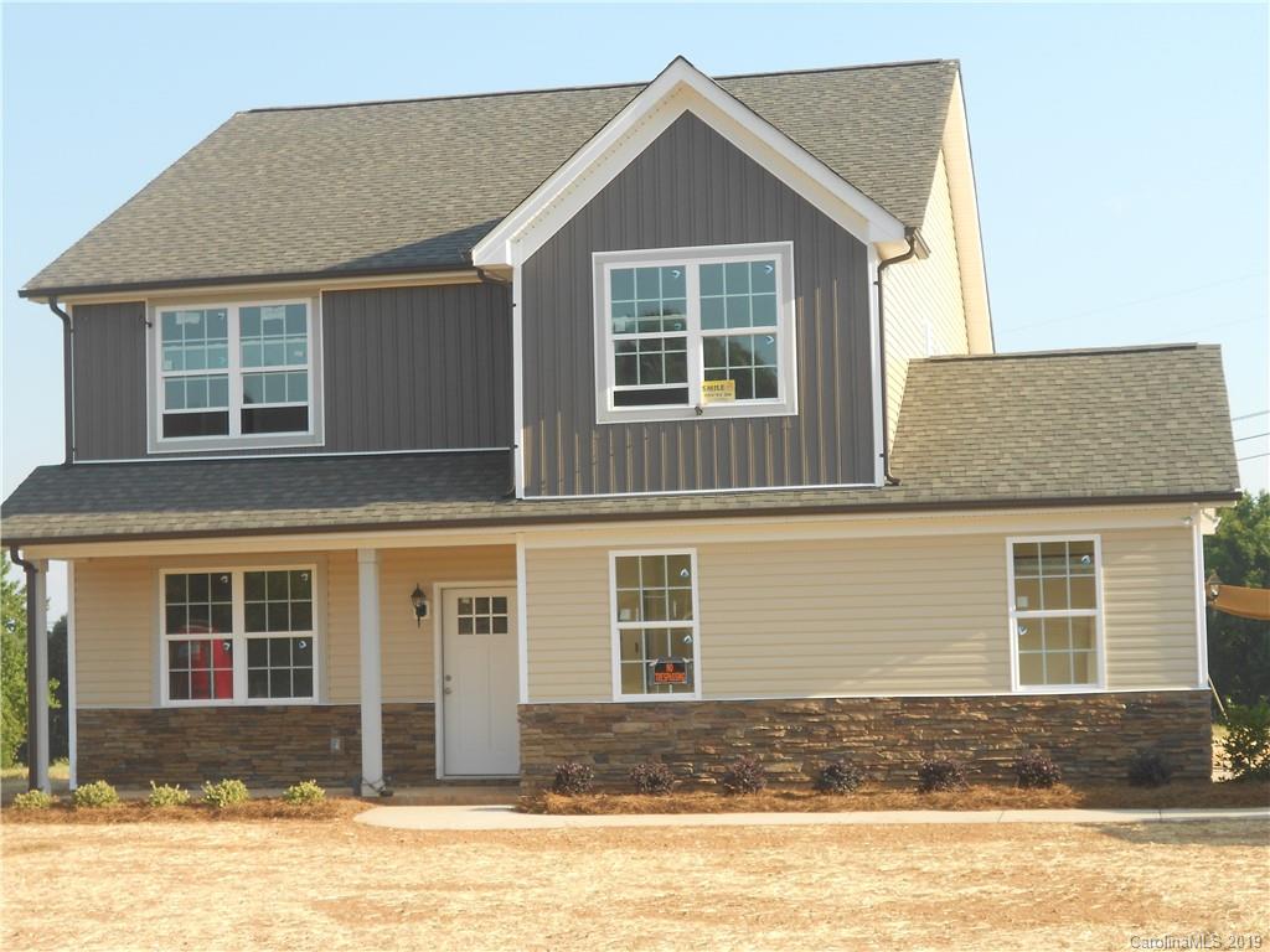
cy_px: 476
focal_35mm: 66
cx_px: 635
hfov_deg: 29.4
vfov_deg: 22.3
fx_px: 2421
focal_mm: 11.6
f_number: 5.3
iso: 80
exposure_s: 1/160
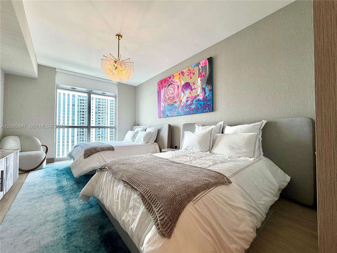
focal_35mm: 14
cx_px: 168
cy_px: 126
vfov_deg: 85.7
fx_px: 136
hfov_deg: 102.1
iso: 40
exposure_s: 1/120
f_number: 2.2
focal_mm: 2.22
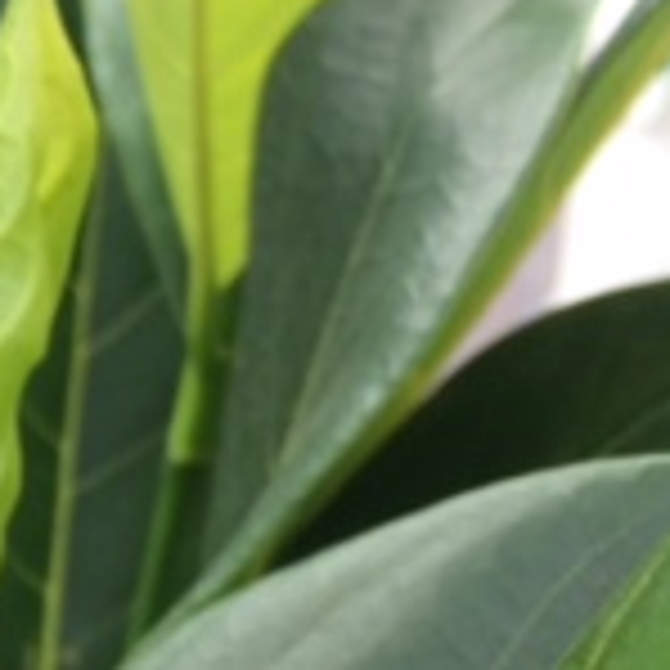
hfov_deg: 14.2
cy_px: 639
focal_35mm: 114
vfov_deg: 15.1
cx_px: -378
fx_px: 2496
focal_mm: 4.12
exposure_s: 1/60
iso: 40
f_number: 2.2
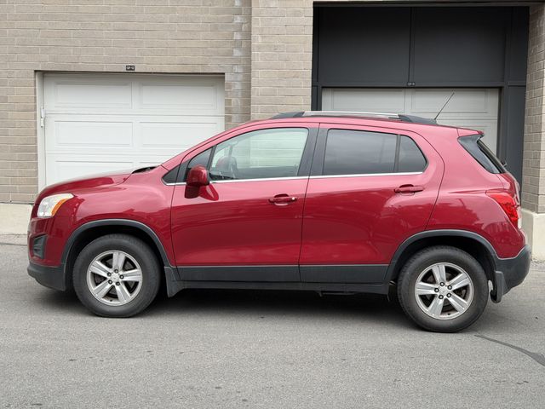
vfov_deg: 30.3
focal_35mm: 48
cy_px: 204
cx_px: 272
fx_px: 756
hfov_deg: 39.7
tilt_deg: -4.8
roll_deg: -0.8
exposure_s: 1/1167
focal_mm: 6.76
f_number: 1.78
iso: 80
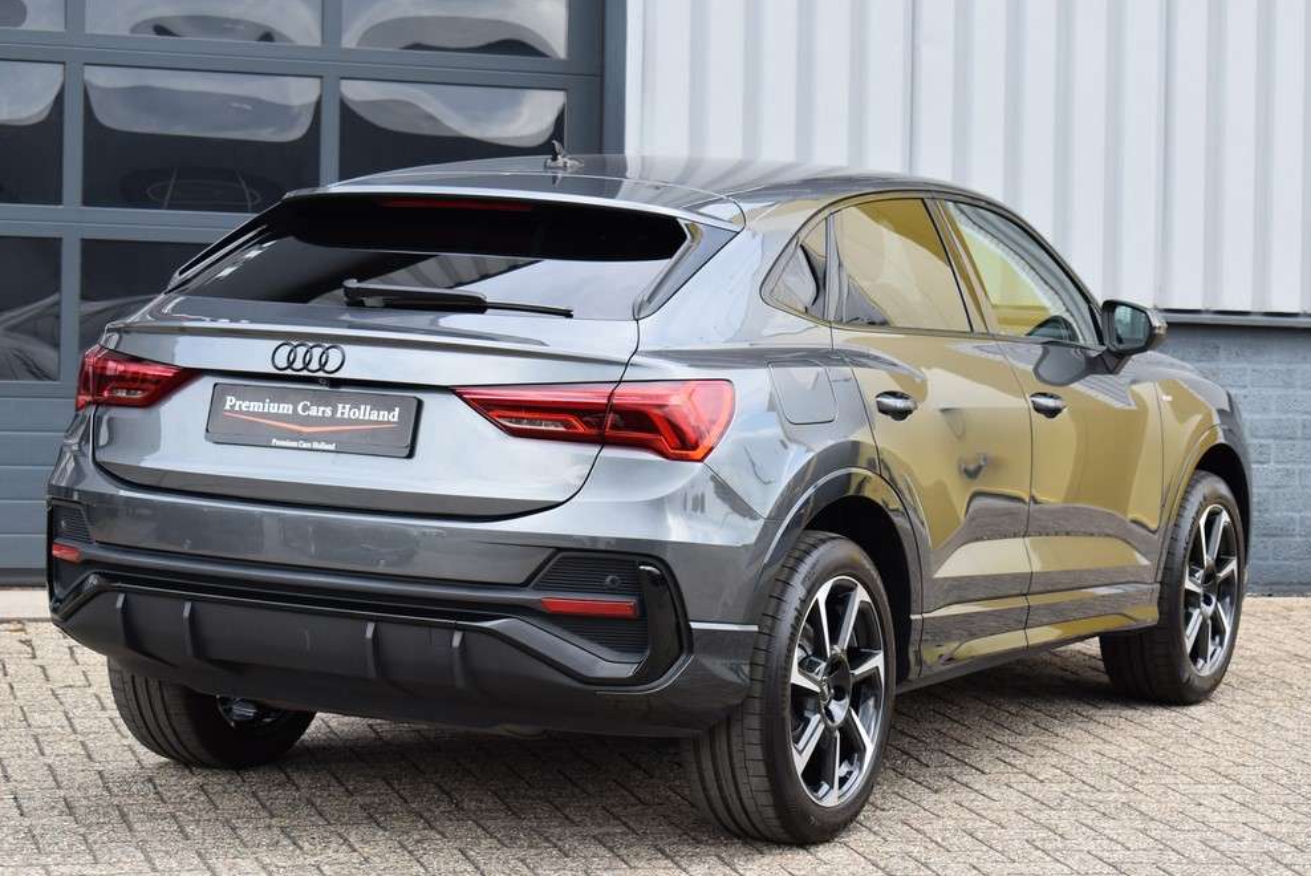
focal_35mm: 86
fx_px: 3116
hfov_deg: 23.8
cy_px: 430
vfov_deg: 16.0
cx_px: 669
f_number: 7.1
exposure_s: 1/200
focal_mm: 55
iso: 400
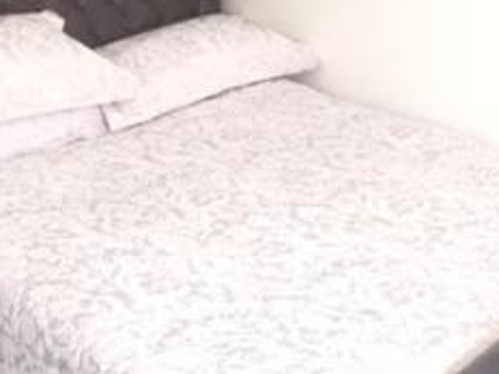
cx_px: 294
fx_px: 1052
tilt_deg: -16.4
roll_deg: -3.1
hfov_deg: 26.6
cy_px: 124
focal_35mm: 73
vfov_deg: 20.1
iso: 25
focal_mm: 4.15
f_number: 2.2
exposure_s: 1/33
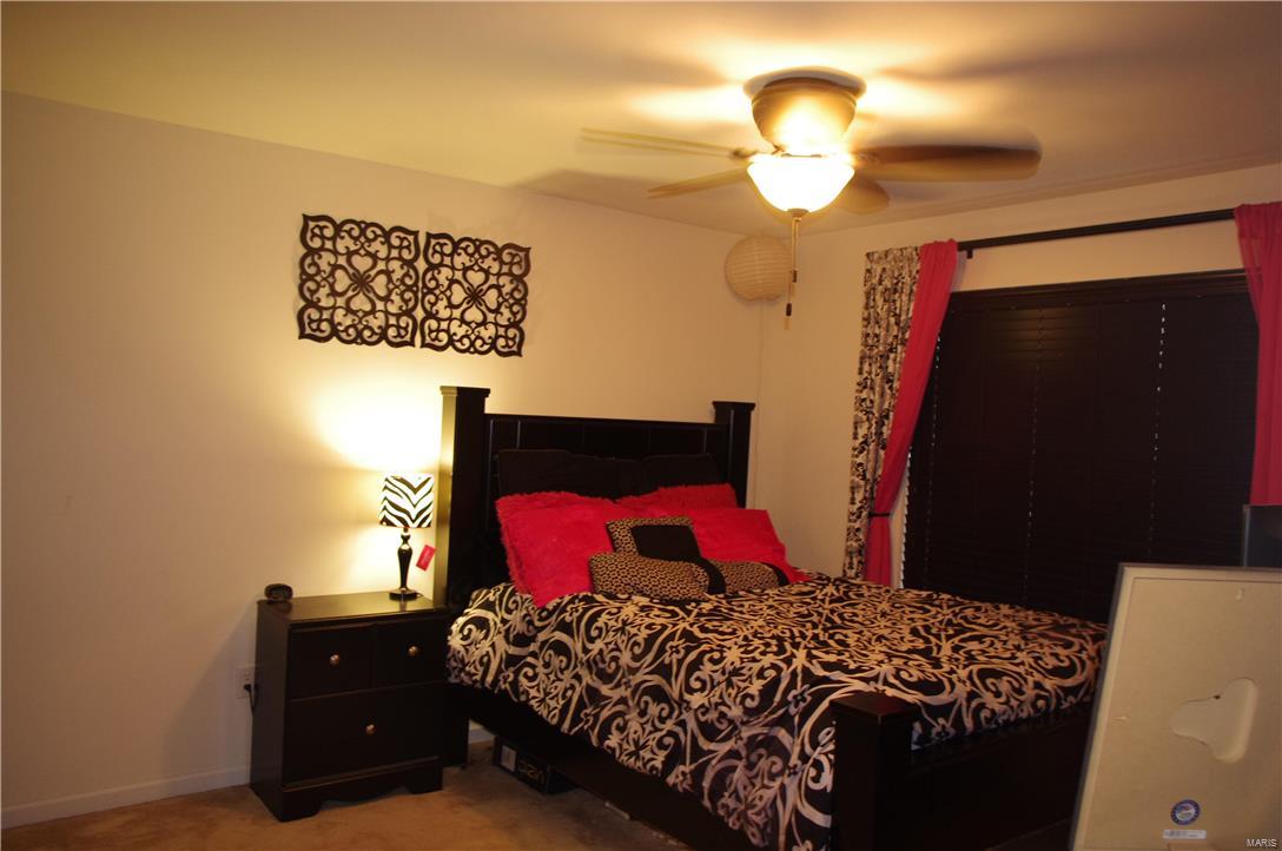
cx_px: 641
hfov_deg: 67.5
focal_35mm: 27
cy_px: 426
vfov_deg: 47.8
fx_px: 960
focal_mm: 18
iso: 800
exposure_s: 1/20
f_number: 4
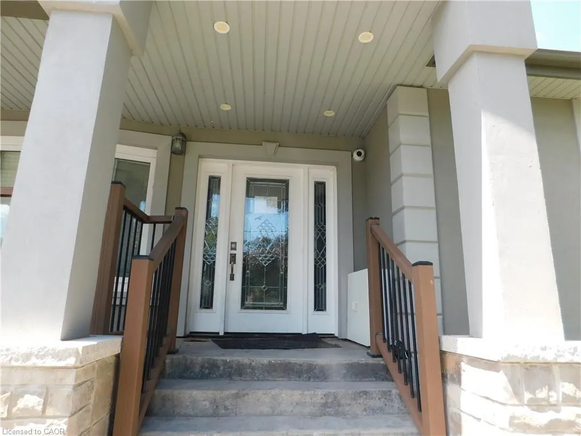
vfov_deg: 58.9
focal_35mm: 23
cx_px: 290
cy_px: 218
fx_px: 386
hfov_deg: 73.9
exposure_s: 1/400
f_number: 3
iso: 125
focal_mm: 4
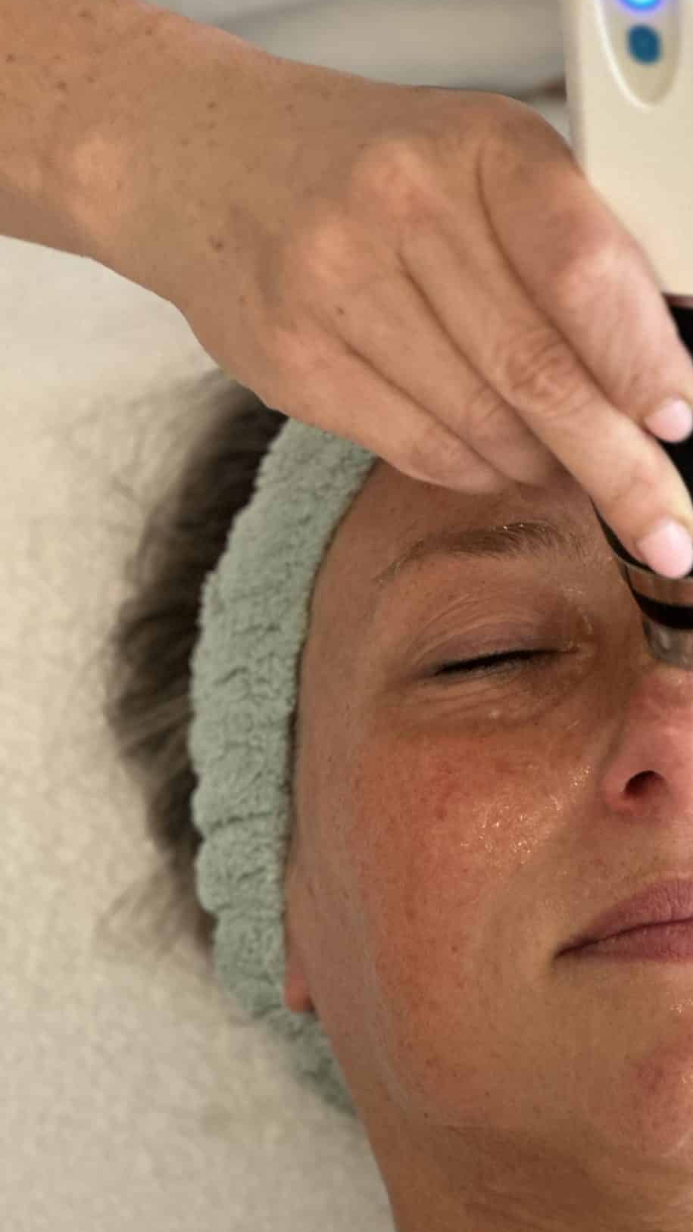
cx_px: 654
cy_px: 635
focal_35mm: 132
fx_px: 4313
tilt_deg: -63.5
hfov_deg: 9.1
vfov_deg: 16.3
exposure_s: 1/33
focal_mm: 9
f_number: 2.8
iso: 250
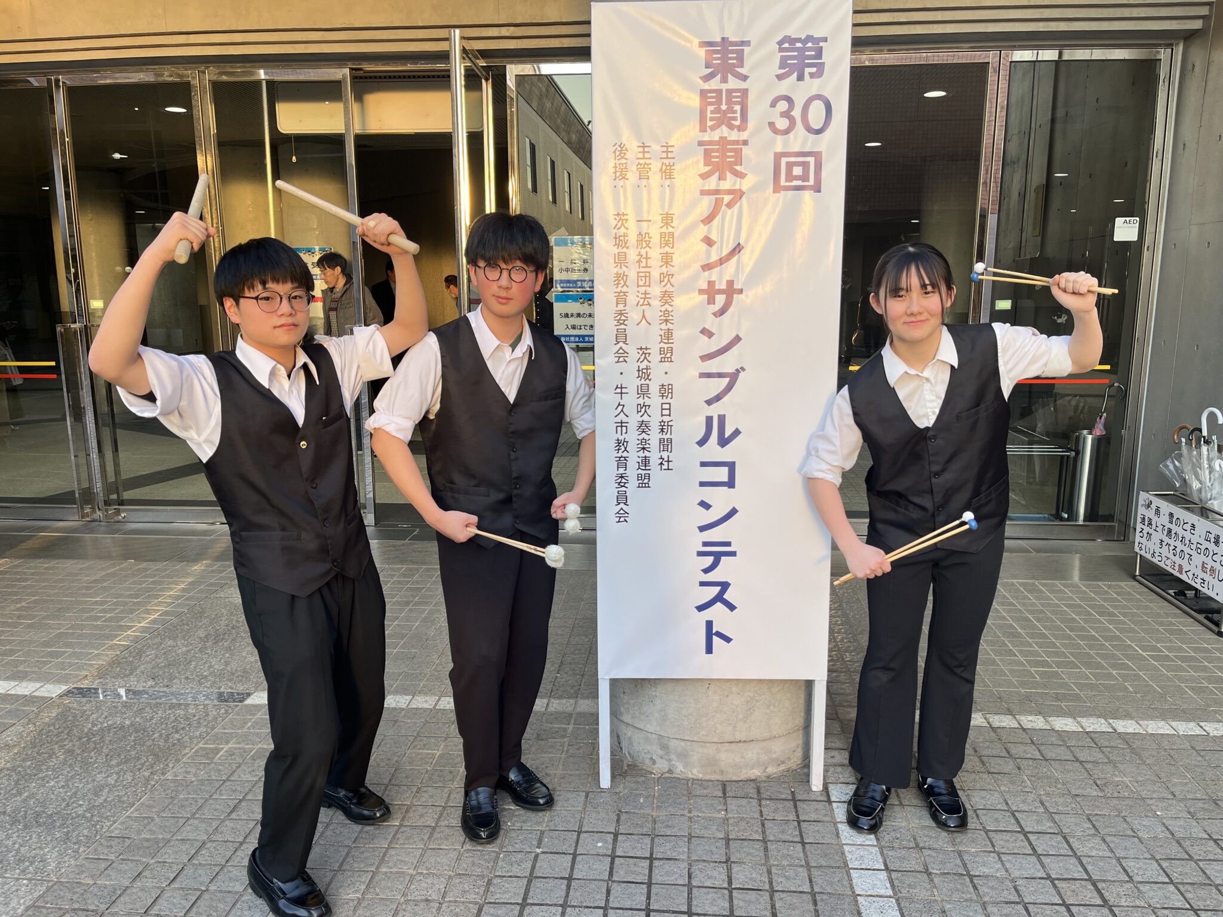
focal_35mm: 26
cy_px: 458
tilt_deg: -12.4
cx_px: 612
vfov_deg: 53.1
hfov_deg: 67.3
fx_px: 919
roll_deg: -0.6
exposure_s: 1/170
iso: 64
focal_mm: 5.1
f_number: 1.6
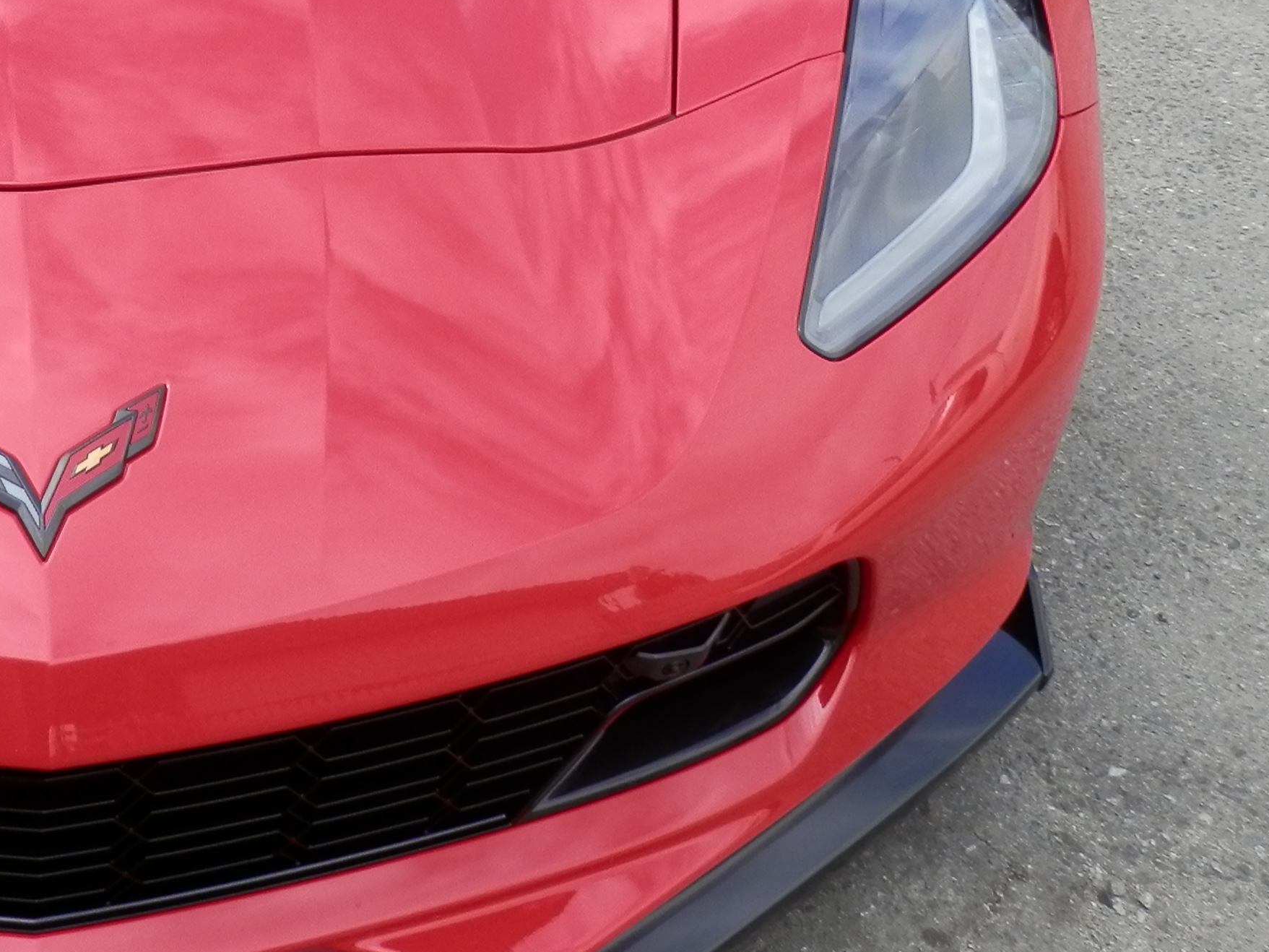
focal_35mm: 61
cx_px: -40
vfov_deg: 23.5
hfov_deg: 29.3
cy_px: 125
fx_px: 2236
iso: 80
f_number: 3
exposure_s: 1/500
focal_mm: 4.5
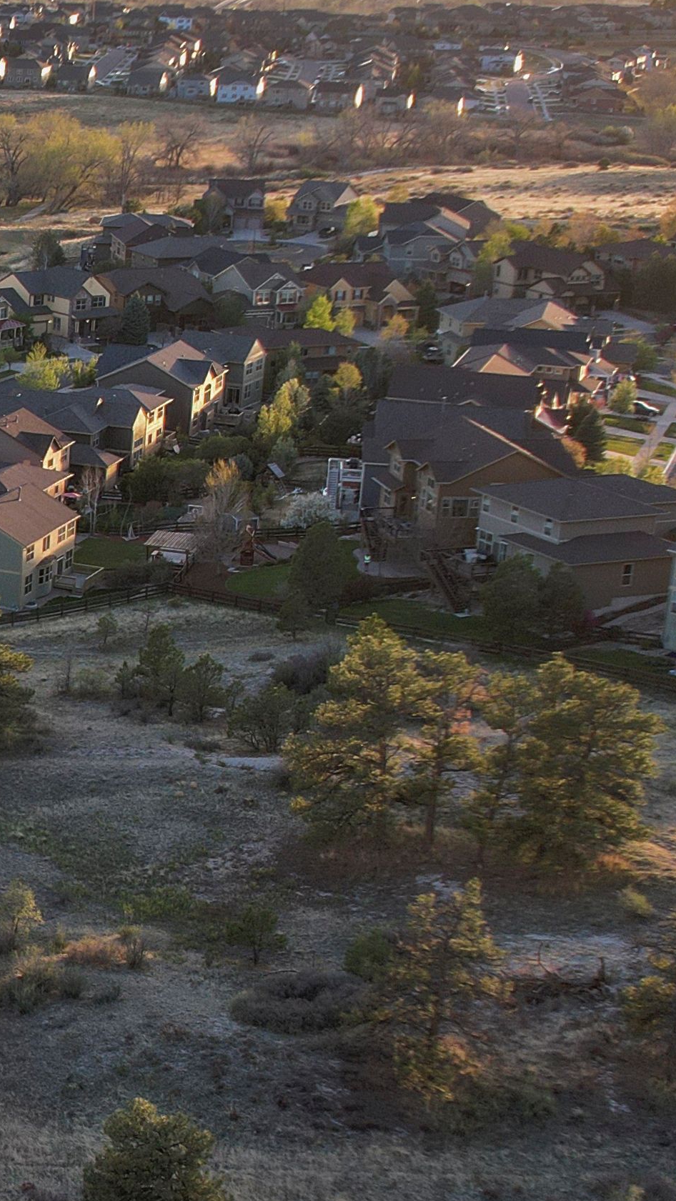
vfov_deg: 28.1
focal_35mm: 75
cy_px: 735
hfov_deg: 14.4
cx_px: -484
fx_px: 2389
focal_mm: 8.38
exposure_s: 1/240
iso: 100
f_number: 2.8
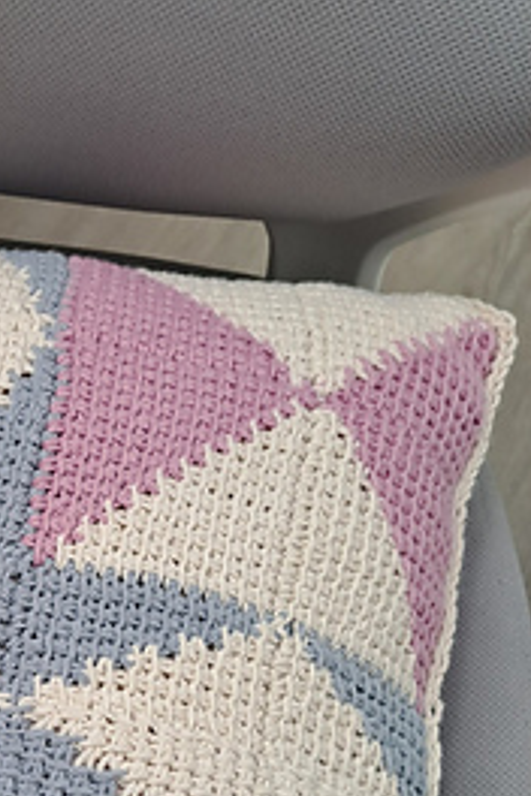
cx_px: -189
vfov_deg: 31.3
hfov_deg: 19.6
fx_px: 1394
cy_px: 597
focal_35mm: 63
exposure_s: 1/100
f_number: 1.8
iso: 50
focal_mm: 4.65
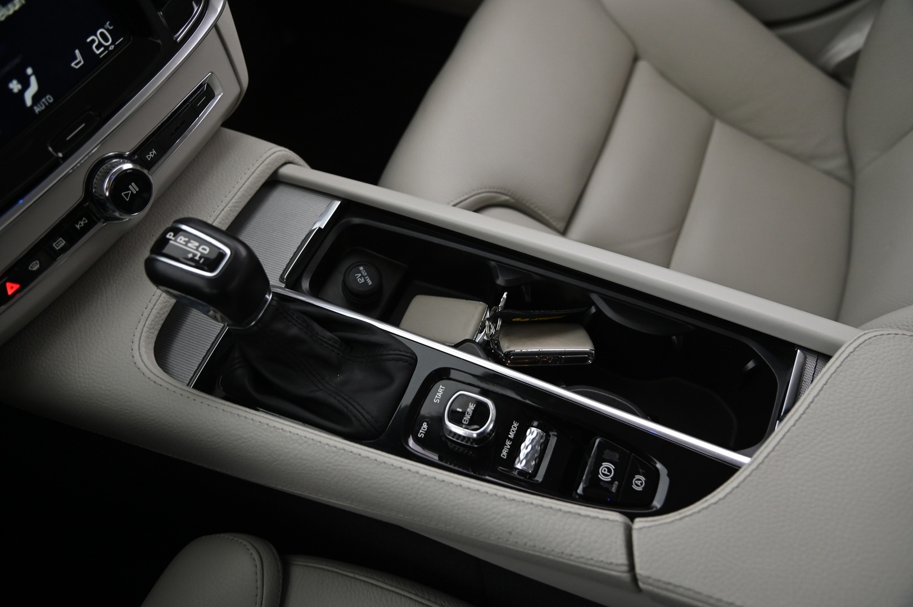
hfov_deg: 62.0
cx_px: 456
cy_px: 304
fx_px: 760
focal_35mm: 30
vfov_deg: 43.5
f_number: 4
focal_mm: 30
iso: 2000
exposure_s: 1/20
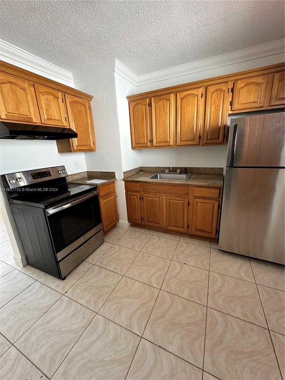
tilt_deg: -16.9
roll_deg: +2.9
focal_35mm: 14
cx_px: 142
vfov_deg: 102.1
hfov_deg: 85.7
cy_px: 190
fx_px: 154
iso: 200
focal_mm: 2.22
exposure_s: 1/60
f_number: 2.2
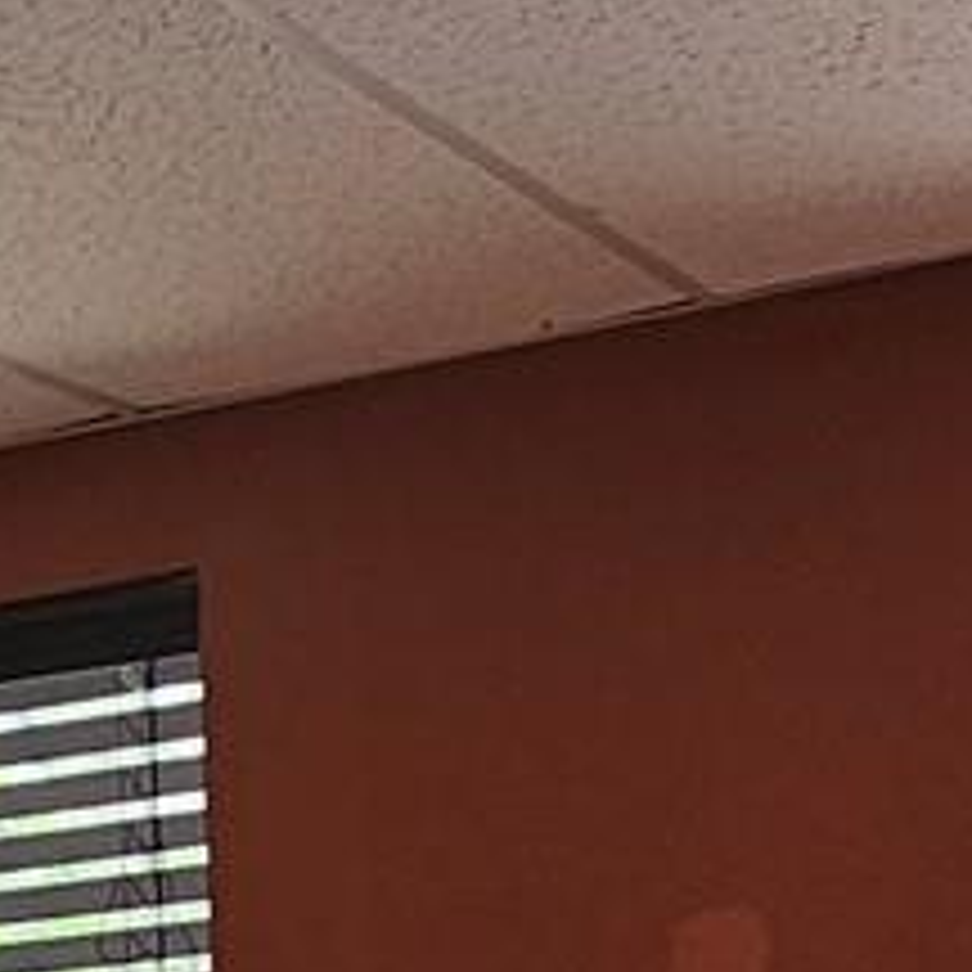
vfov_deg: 15.2
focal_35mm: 109
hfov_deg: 14.8
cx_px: -522
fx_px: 3463
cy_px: 1278
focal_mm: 2.2
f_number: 2.2
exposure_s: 1/60
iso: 64
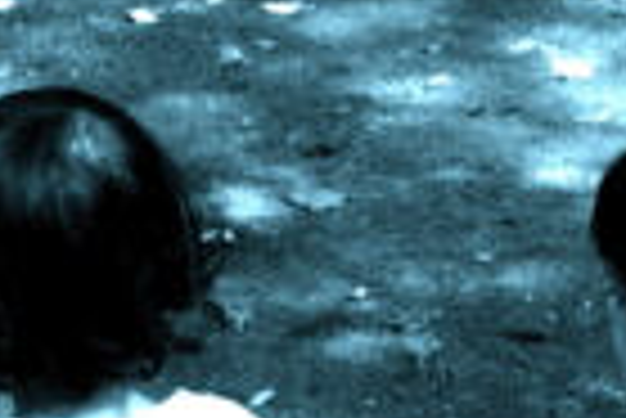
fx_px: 1950
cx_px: 351
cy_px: 544
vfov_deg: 11.9
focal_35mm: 112
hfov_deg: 18.2
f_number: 8
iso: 400
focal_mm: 26
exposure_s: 1/160
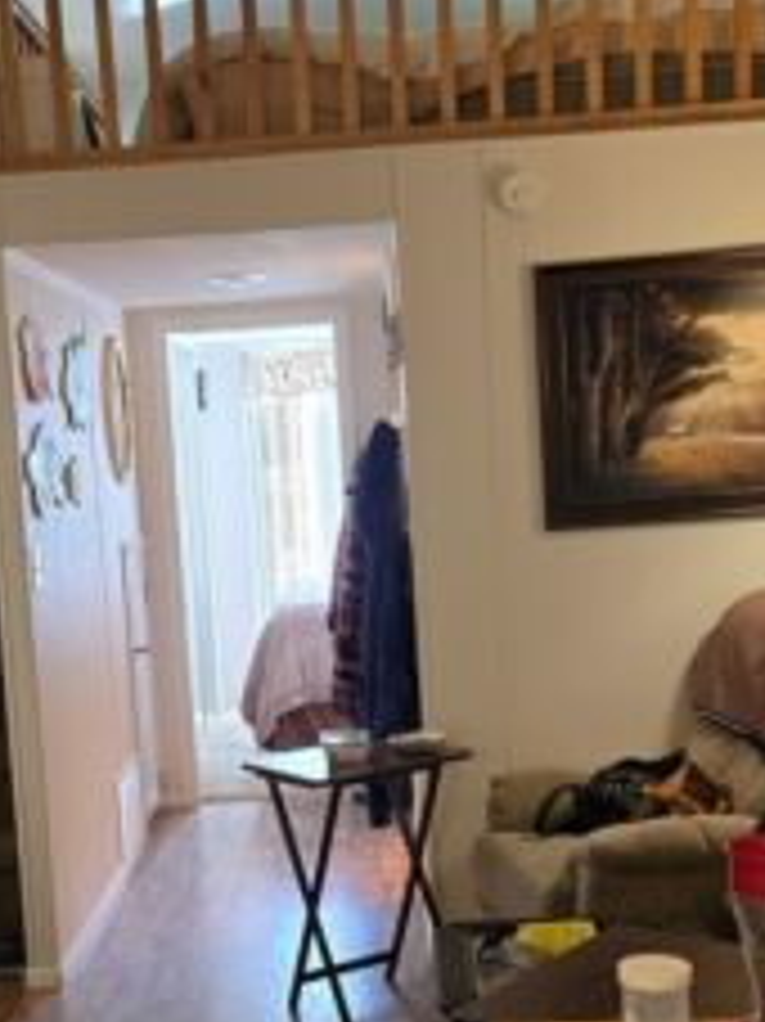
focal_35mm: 54
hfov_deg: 26.9
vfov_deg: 35.2
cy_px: 687
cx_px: 302
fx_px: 1593
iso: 400
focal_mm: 5.4
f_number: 1.8
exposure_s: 1/120
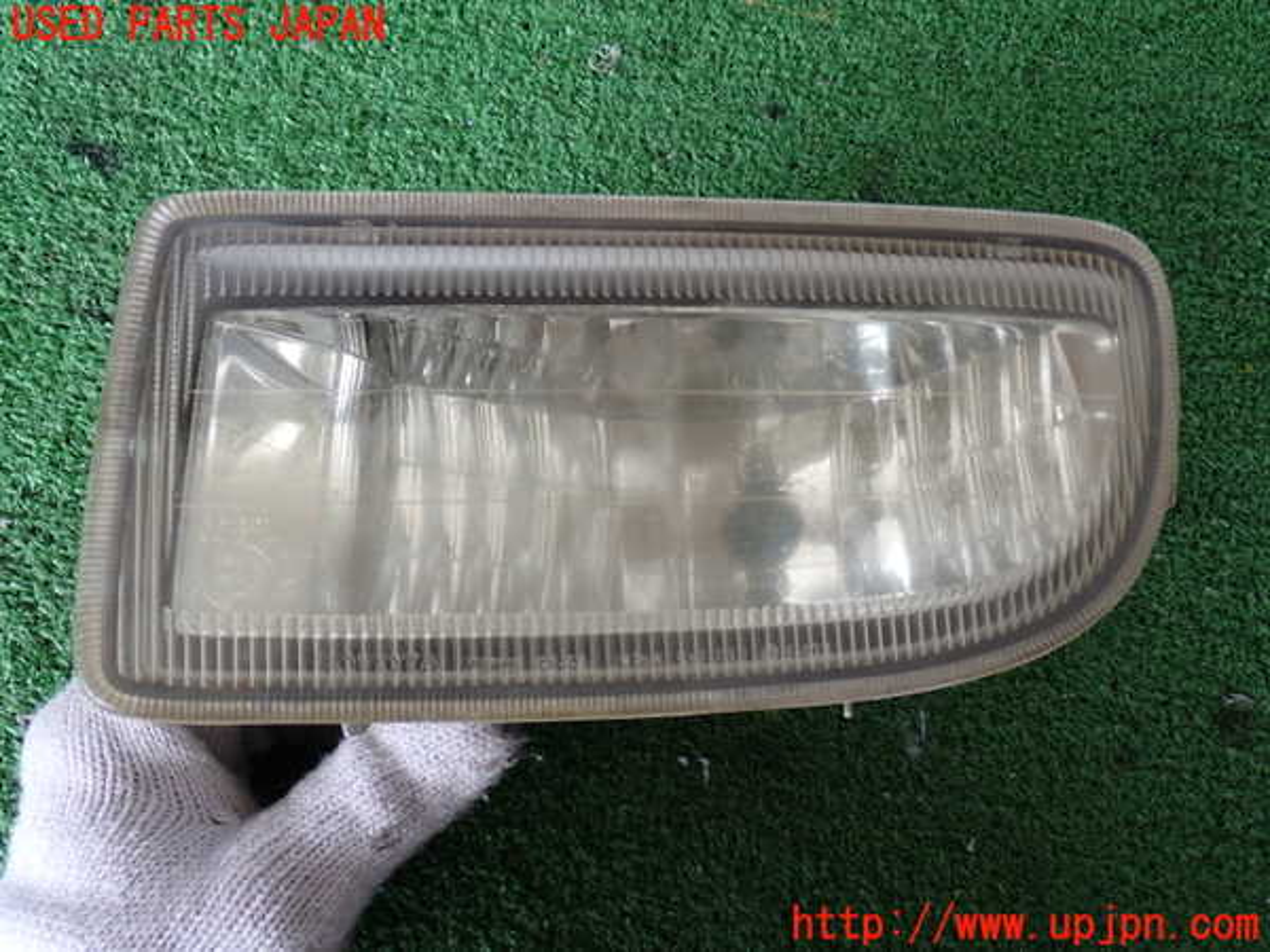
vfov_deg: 39.7
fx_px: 1321
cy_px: 476
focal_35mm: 36
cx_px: 635
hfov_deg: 51.4
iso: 160
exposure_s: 1/80
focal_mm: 6.37
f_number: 2.5
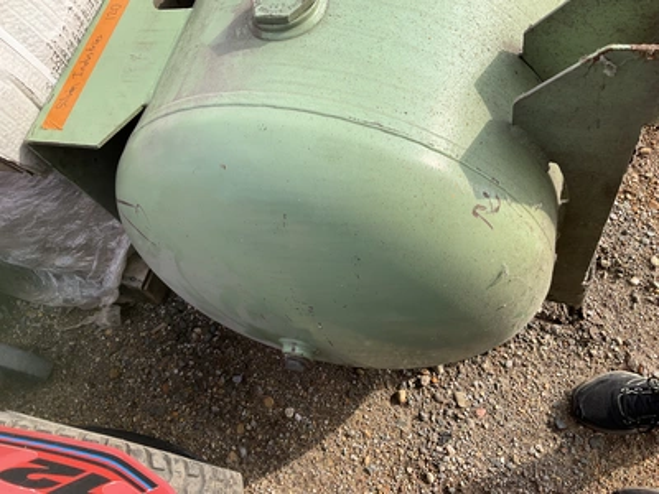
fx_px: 552
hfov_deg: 61.7
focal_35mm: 29
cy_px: 247
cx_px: 330
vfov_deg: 48.2
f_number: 1.8
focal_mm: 3
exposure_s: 1/683
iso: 25
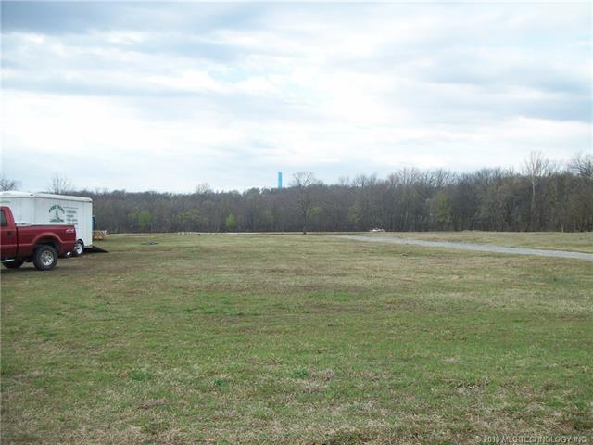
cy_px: 222
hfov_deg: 51.4
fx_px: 617
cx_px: 296
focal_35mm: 36
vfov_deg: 39.7
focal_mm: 6
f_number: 2.7
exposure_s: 1/356
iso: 80
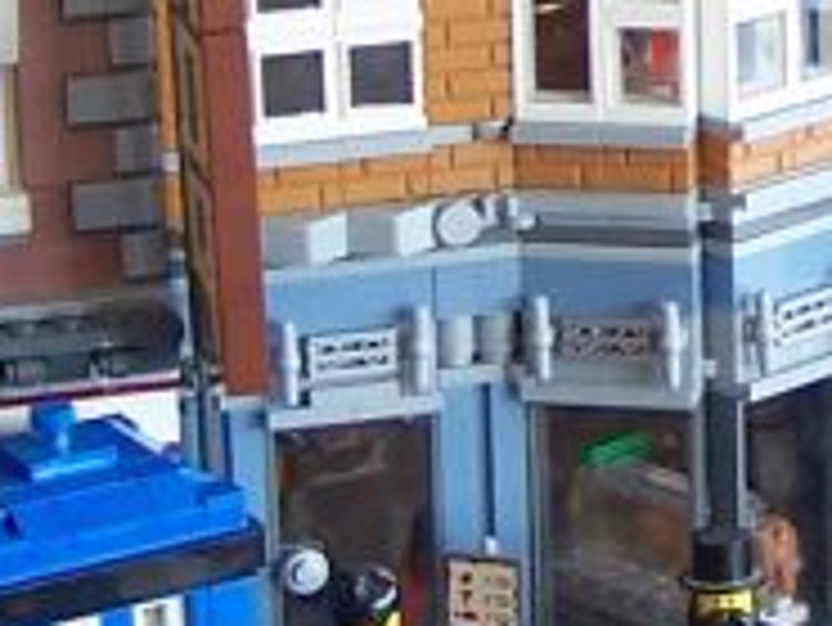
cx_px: 940
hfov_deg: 9.3
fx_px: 5051
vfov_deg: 7.1
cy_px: 0
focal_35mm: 210
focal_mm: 6.3
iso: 80
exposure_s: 1/20
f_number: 2.8
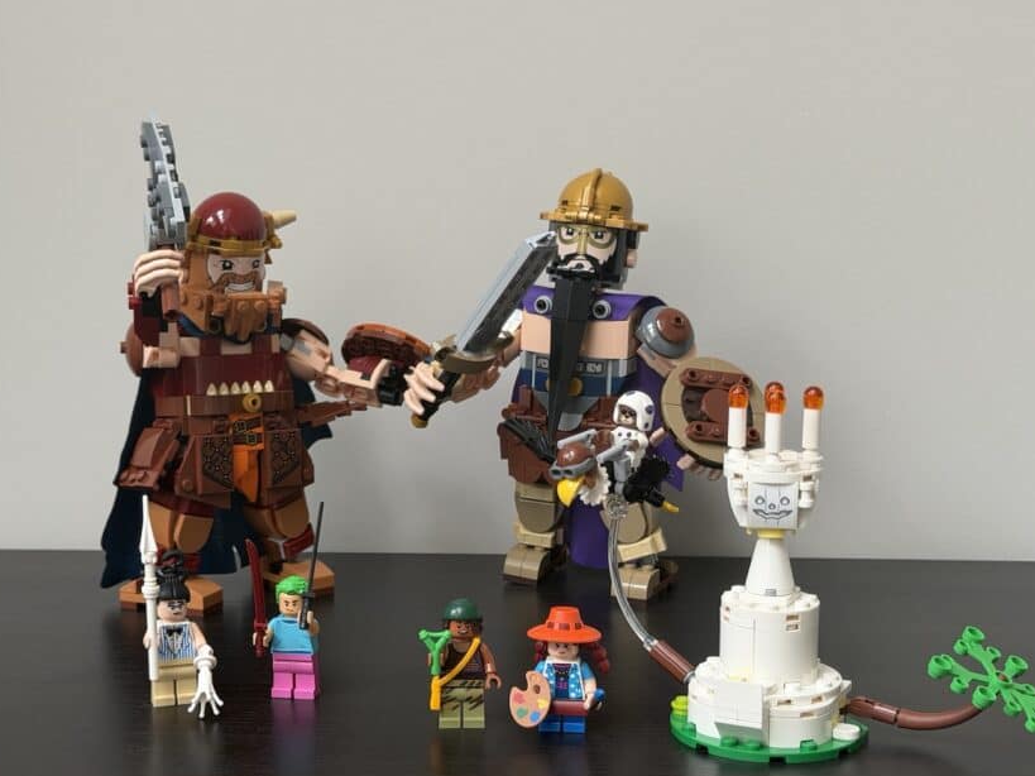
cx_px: 487
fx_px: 1794
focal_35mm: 60
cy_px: 441
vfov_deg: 24.4
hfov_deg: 32.2
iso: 100
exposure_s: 1/73
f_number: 1.78
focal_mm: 6.76
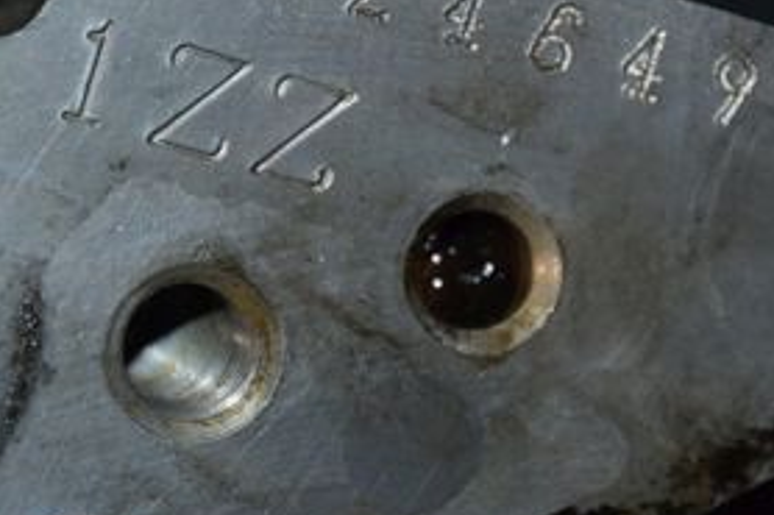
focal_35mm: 363
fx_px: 7803
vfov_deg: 3.8
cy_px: 164
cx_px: 443
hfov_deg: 5.7
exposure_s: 1/60
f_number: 5.6
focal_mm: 105
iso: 800
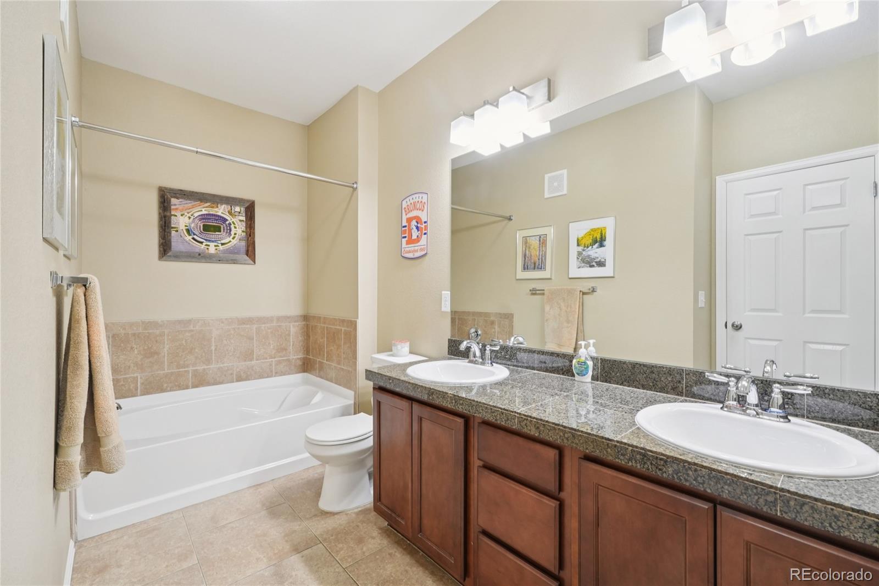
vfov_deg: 77.3
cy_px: 293
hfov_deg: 100.4
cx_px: 440
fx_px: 366
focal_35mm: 15
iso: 800
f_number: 8
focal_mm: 10
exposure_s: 1/2.5
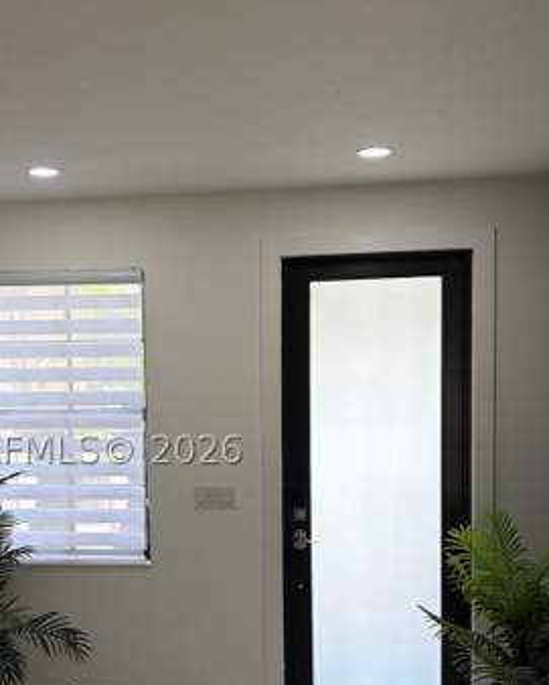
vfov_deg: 38.4
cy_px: 450
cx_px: 194
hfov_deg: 31.3
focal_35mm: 48
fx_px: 974
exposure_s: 1/175
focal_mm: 5.96
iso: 64
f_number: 1.6
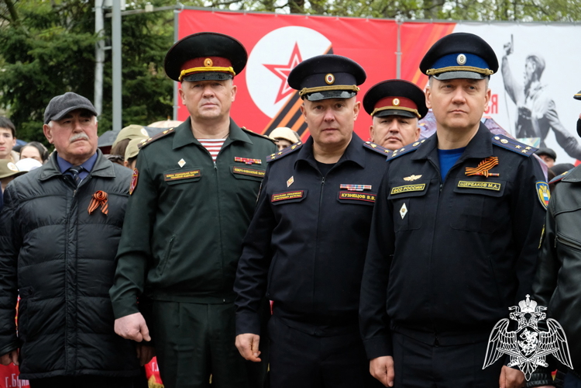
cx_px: 290
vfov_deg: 19.7
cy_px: 194
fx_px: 1113
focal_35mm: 69
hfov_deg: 29.2
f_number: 5.6
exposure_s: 1/1500
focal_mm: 46.3
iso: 4000
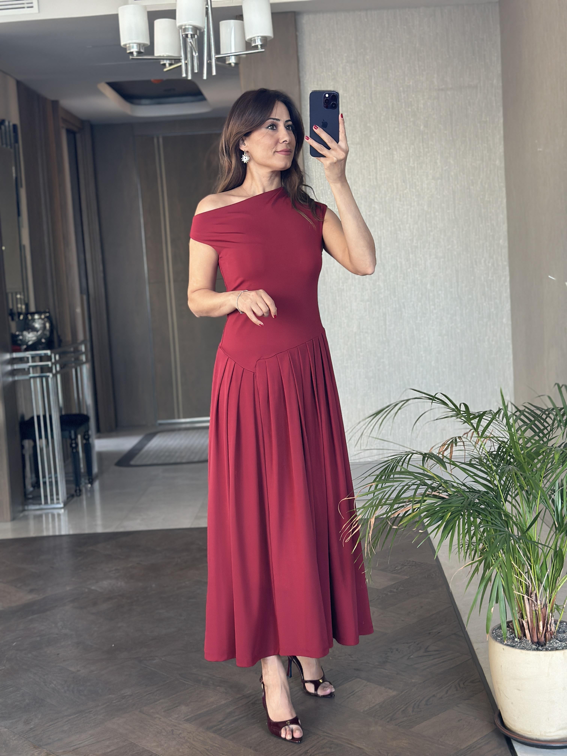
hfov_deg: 30.3
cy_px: 378
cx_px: 284
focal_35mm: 48
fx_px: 1048
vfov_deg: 39.7
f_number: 1.78
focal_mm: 6.86
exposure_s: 1/60
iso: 200
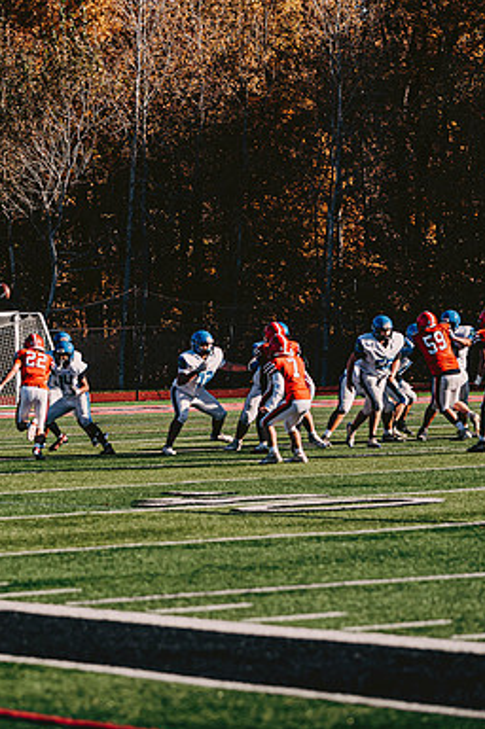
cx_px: 104
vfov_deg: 11.2
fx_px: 3725
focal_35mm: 184
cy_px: 364
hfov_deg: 7.4
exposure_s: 1/2000
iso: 250
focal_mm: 122
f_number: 3.2
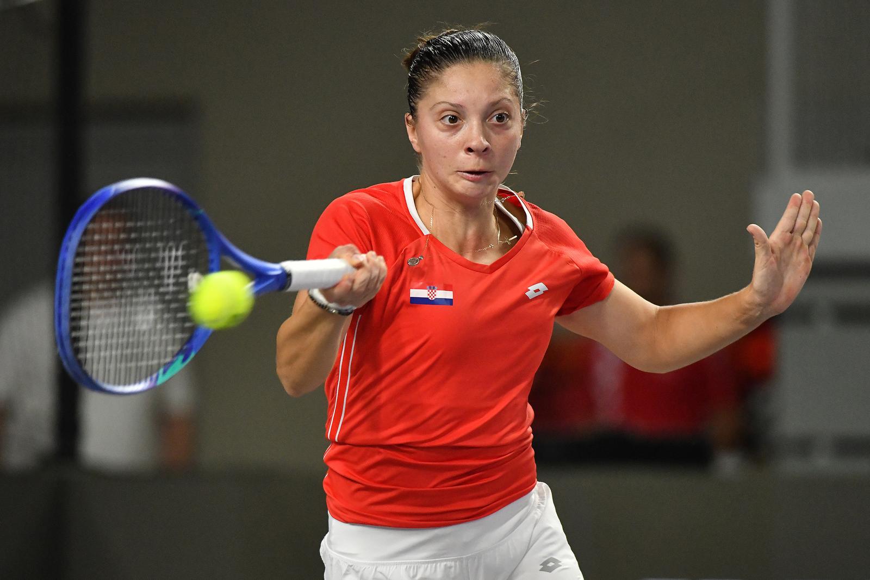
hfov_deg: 6.1
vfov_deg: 4.0
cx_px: 435
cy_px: 290
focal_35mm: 340
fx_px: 8217
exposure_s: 1/1600
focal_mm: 340
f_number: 4
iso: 4000
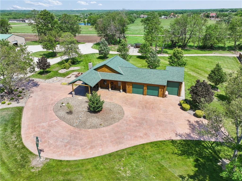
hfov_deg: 71.6
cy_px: 90
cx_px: 121
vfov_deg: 56.8
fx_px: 168
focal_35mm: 24
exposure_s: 1/240
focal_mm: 12.3
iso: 100
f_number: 2.8
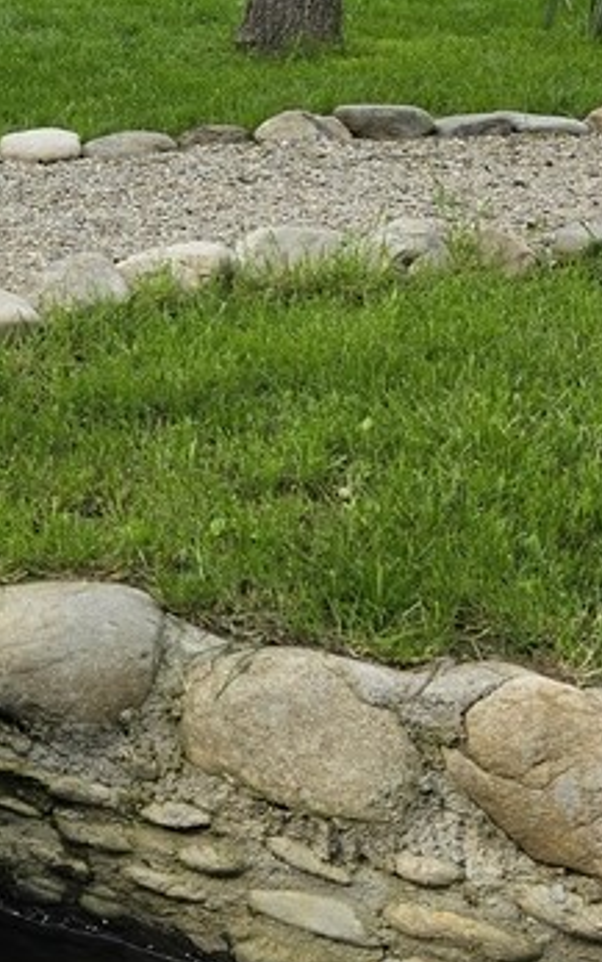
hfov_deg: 15.2
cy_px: -19
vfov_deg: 26.9
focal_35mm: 72
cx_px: -544
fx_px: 1889
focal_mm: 6.3
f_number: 1.7
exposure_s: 1/416
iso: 12
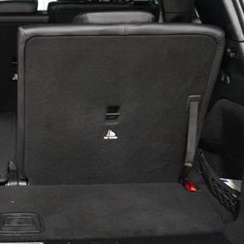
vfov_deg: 32.5
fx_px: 415
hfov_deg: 31.2
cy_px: 80
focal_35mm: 52
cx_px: 21
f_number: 3.5
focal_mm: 16
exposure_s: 1/50
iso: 6400
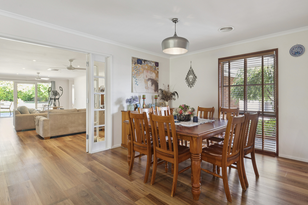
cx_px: 168
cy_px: 105
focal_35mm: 19
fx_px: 162
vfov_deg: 64.5
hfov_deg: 86.7
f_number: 9
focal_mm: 17
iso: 160
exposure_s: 1
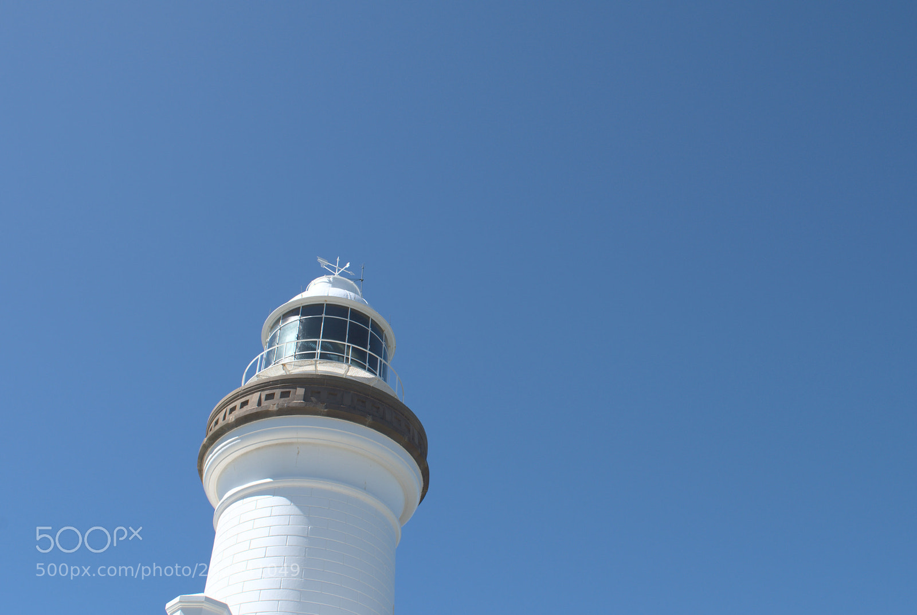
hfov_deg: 57.1
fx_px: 842
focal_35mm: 33
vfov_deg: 40.1
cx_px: 458
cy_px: 308
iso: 100
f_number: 13
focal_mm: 22
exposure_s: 1/200
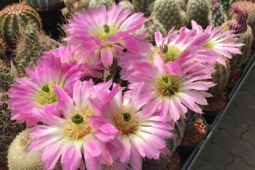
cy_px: 112
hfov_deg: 49.6
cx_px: 132
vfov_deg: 33.9
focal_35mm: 39
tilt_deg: -47.4
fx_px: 276
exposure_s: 1/876
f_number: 2.4
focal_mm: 3.3
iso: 25
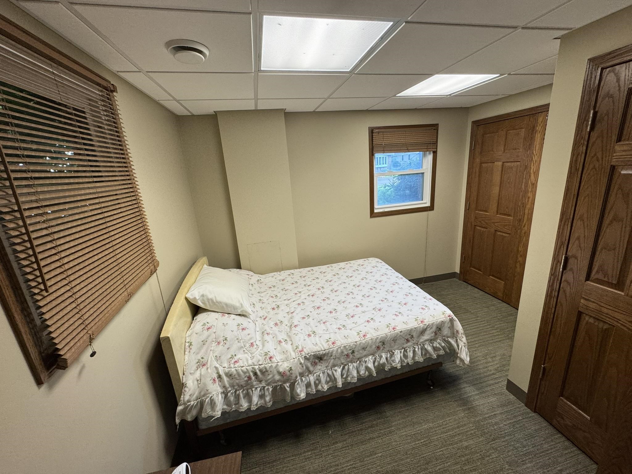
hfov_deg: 102.1
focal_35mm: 14
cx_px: 316
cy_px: 237
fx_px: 256
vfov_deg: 85.7
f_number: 2.2
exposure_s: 1/120
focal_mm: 2.22
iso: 160
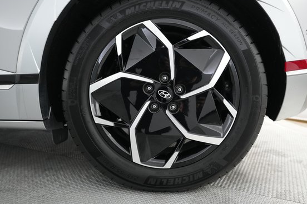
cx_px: 160
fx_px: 247
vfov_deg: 44.8
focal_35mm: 29
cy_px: 92
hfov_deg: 63.7
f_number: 2.8
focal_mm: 25
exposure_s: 1/160
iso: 4000
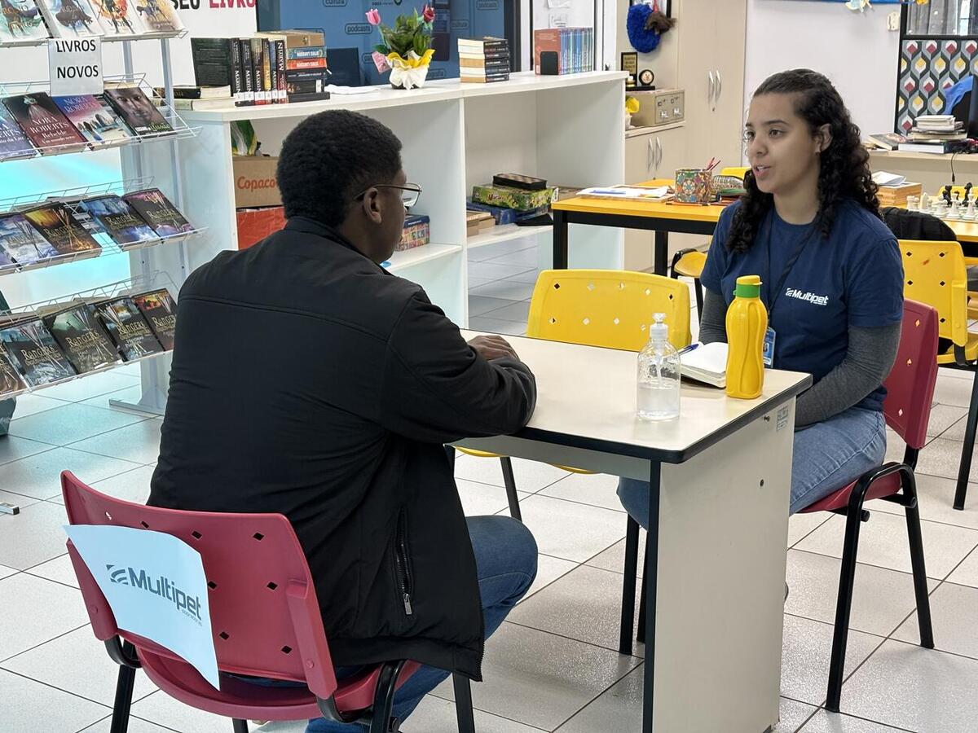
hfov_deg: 36.8
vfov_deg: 28.0
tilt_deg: -14.2
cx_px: 489
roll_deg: +0.8
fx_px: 1469
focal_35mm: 52
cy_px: 366
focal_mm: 5.96
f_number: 1.6
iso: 125
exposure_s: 1/60
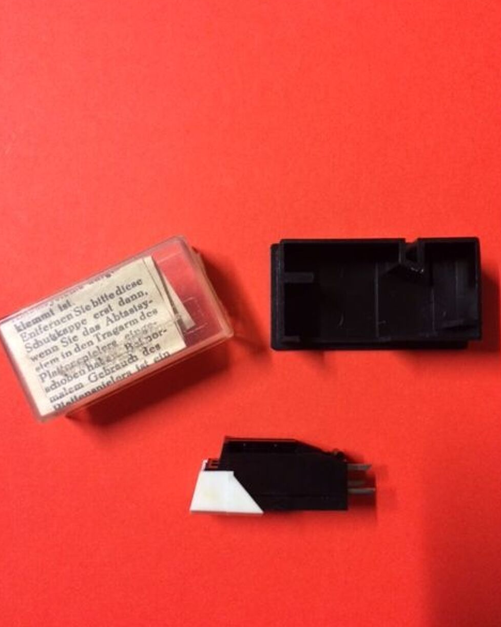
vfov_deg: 55.7
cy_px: 312
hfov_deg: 45.8
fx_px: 593
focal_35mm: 32
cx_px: 252
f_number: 2.2
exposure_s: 1/15
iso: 320
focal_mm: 4.12
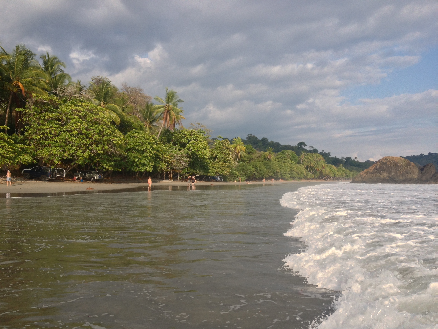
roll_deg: +1.1
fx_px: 443
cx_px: 219
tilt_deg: -1.4
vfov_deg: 40.7
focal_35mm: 35
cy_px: 164
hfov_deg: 52.6
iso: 50
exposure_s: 1/1104
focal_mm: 4.28
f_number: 2.4
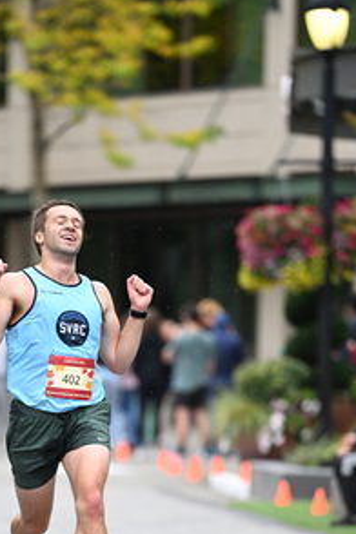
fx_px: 5547
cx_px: 108
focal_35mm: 374
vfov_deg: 5.5
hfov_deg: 3.7
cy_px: 432
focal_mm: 200
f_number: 2.8
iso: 1250
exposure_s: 1/1600
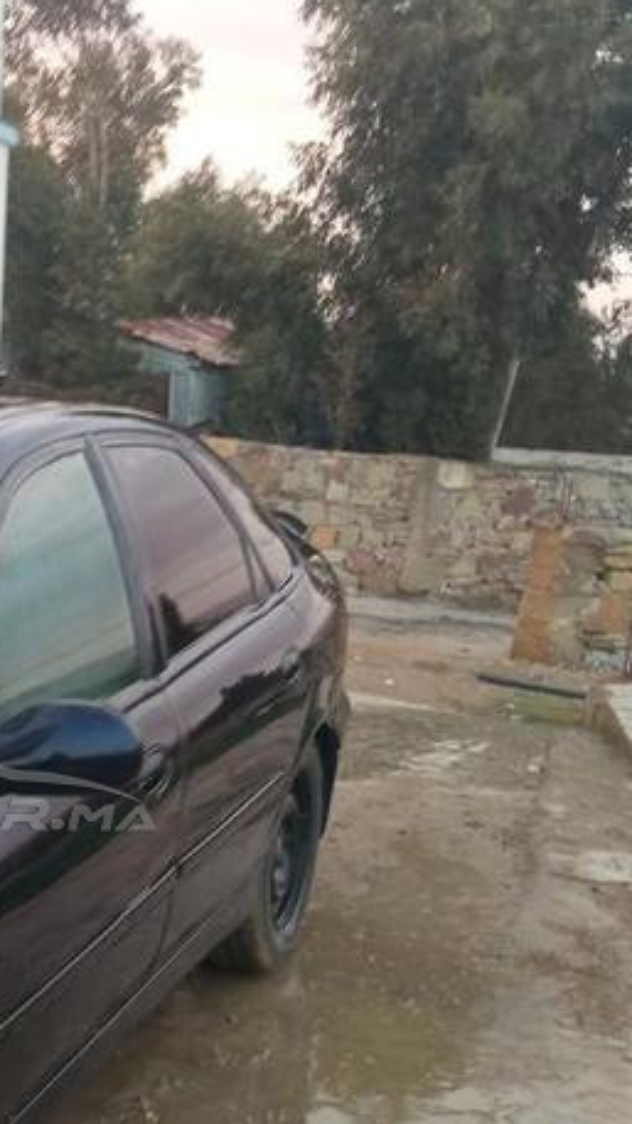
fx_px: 1669
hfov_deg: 20.5
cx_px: -61
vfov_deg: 36.7
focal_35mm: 56
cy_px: 781
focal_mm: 3.79
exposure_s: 1/33.3
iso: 177
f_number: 2.2
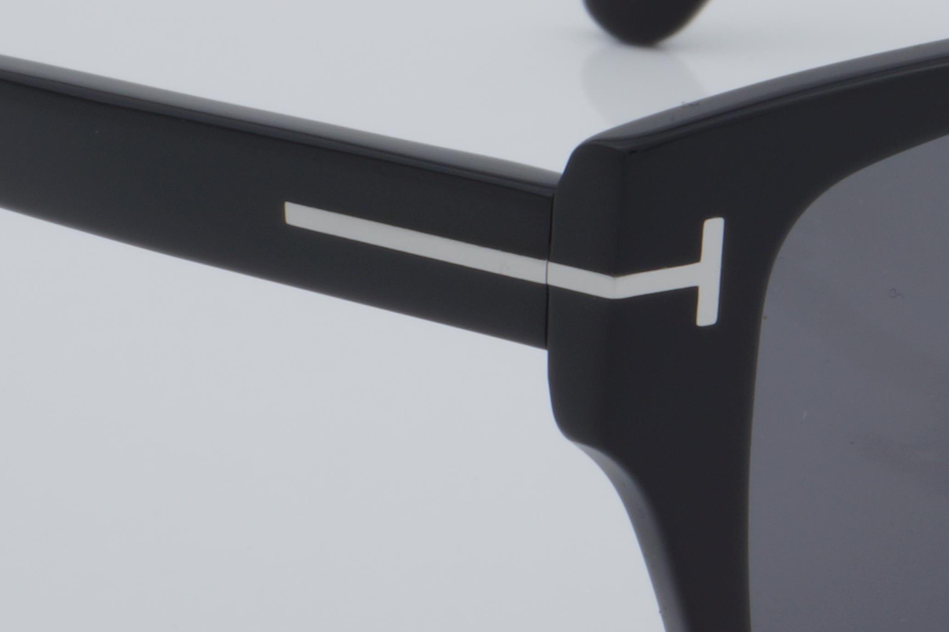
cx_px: 832
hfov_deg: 9.4
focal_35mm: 217
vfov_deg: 6.3
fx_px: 5719
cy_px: 278
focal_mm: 50
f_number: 32
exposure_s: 1/4
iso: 100
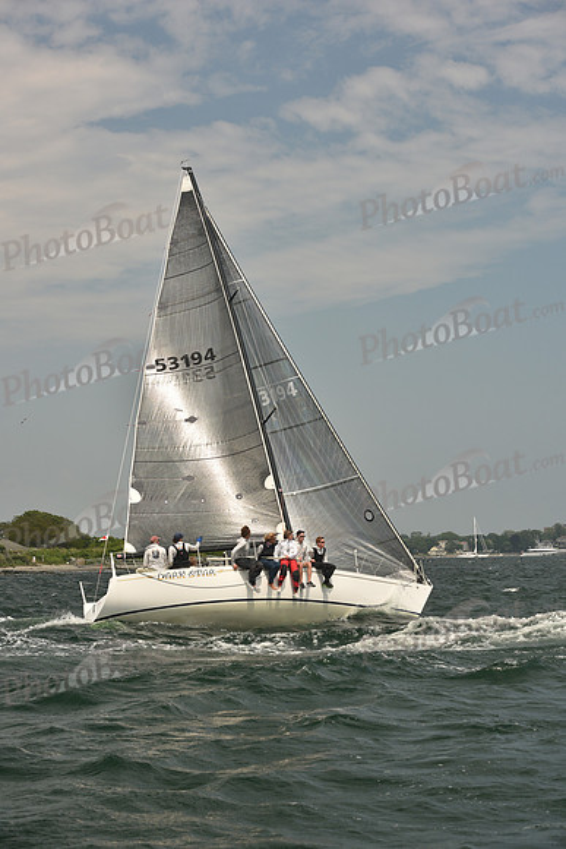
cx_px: 283
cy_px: 424
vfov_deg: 28.8
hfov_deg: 19.5
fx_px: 1650
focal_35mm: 70
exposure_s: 1/640
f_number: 7.1
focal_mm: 70
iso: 250
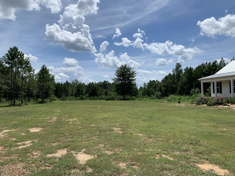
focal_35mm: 26
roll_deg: +0.8
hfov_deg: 67.3
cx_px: 118
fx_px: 177
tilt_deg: +2.3
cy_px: 88
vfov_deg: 53.1
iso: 25
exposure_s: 1/4464
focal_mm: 4.25
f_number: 1.8
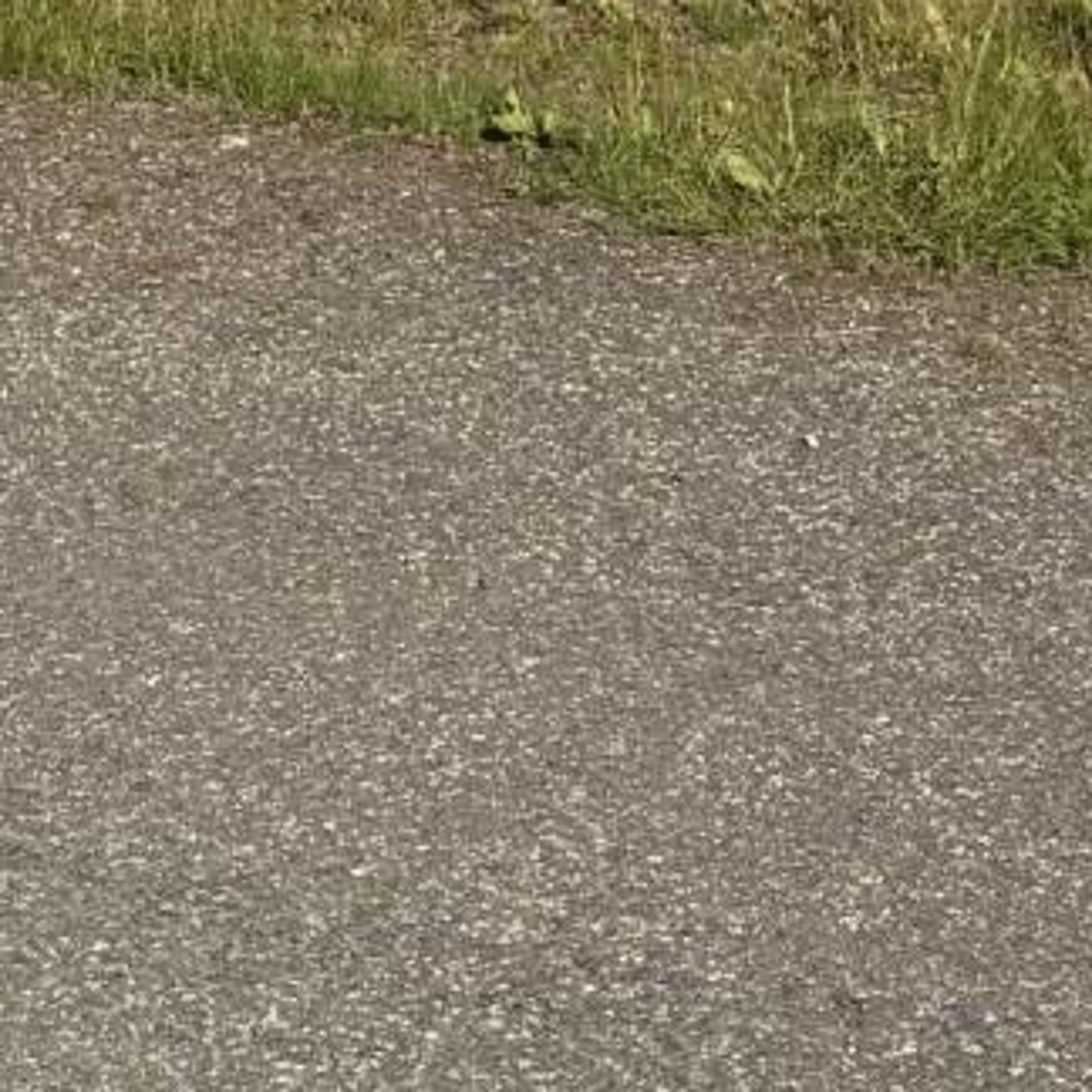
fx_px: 4675
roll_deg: -0.1
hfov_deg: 13.2
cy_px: -1571
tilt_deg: +4.4
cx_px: 74
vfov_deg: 11.1
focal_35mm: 131
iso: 80
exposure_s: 1/4673
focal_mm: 6.76
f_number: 1.78
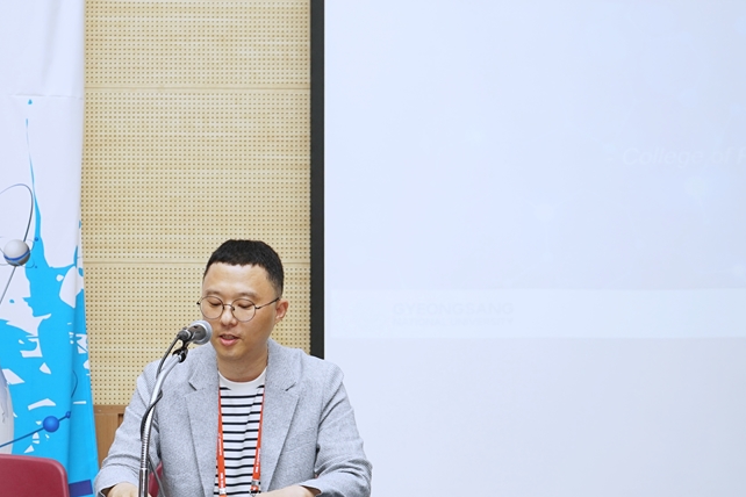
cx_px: 205
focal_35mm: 71
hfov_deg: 28.1
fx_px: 1471
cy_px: 383
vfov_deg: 19.0
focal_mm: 38
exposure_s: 1/200
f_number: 4.5
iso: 250
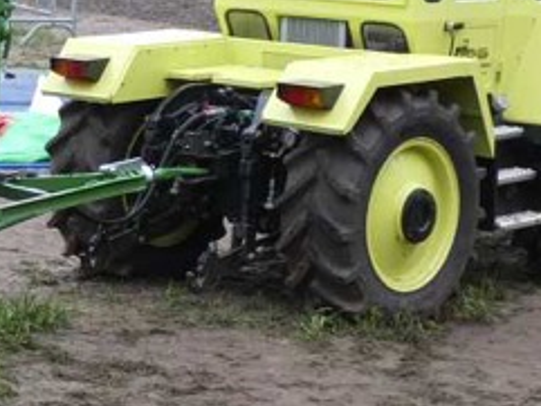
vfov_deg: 10.9
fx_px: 2127
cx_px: -137
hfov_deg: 14.0
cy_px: 153
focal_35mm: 136
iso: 125
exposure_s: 1/80
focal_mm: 7.3
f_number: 3.6
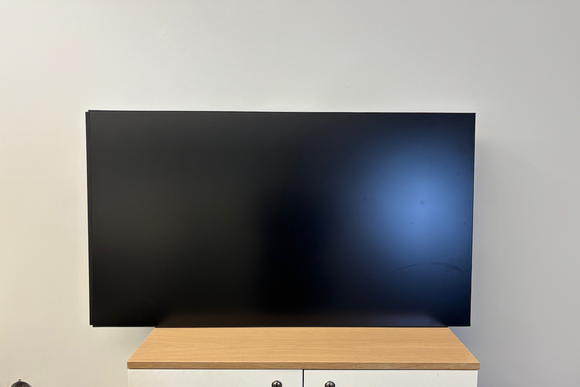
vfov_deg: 46.3
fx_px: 451
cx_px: 299
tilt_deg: -7.5
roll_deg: -0.6
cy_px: 222
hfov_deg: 65.5
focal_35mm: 28
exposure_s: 1/50
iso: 100
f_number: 1.6
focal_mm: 5.96
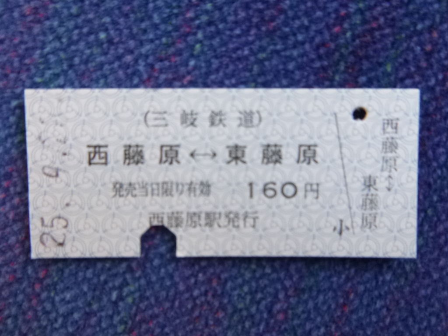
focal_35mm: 25
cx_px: 224
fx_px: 324
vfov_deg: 54.9
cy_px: 168
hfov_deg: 69.4
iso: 400
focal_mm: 4.5
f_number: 3.9
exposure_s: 1/15
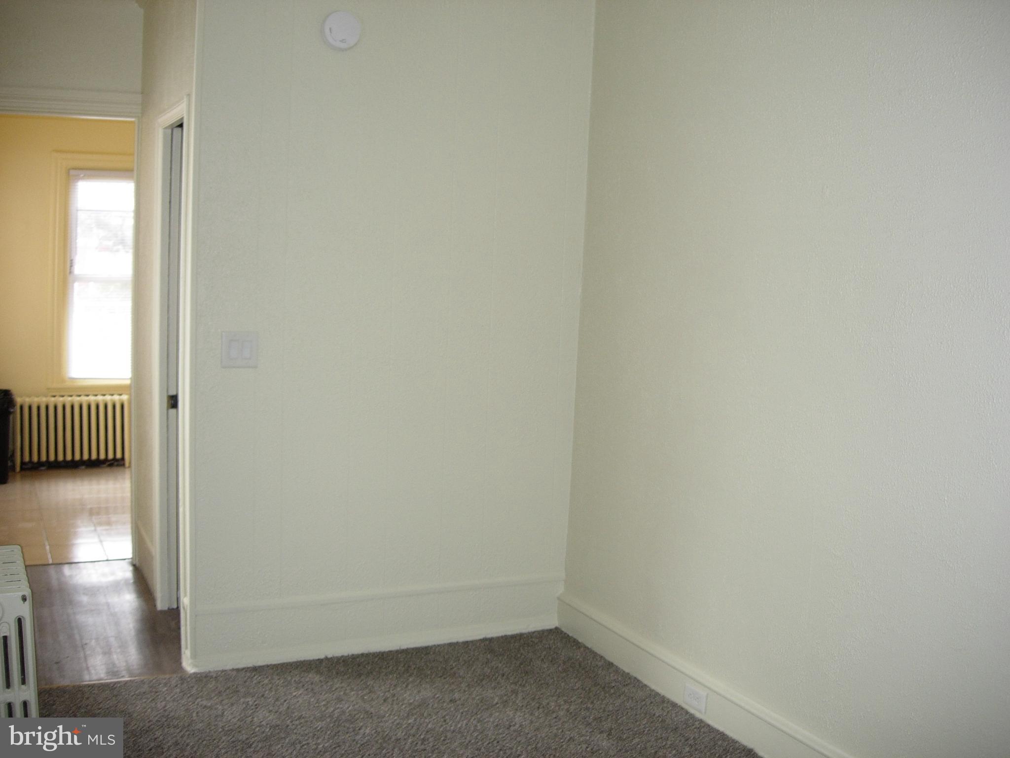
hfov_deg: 49.0
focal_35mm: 38
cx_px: 505
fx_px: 1109
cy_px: 379
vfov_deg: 37.7
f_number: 2.8
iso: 79
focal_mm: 7.8
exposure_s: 1/32
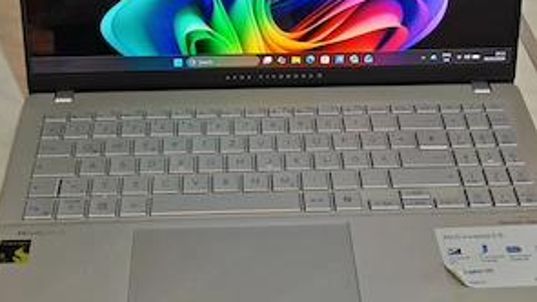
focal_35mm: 68
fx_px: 968
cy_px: 27
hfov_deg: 31.0
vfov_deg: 17.5
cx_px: 266
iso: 64
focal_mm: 5.4
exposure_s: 1/50
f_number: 1.6
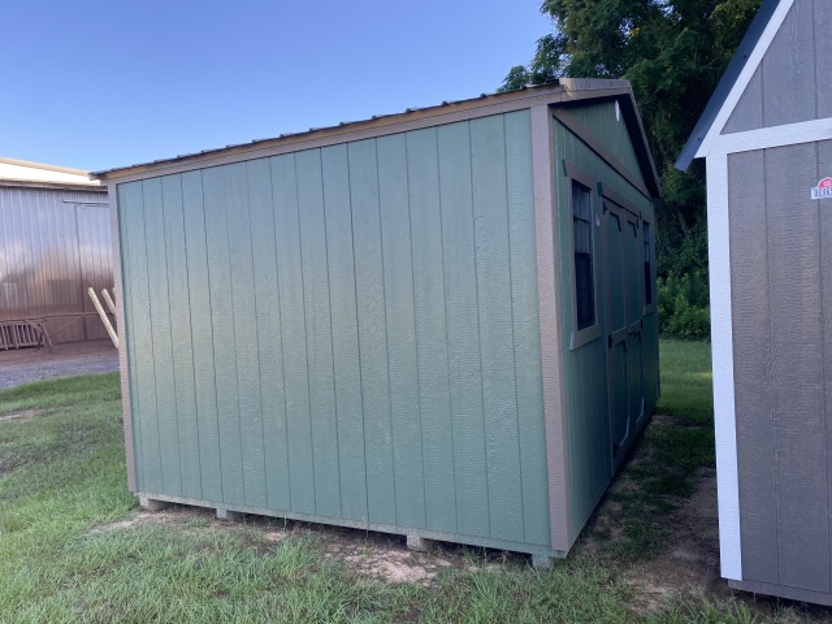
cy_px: 312
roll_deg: +3.6
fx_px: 625
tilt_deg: -0.9
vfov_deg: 53.1
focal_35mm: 26
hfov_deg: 67.3
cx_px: 416
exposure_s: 1/481
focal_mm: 4.25
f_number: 1.8
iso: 32
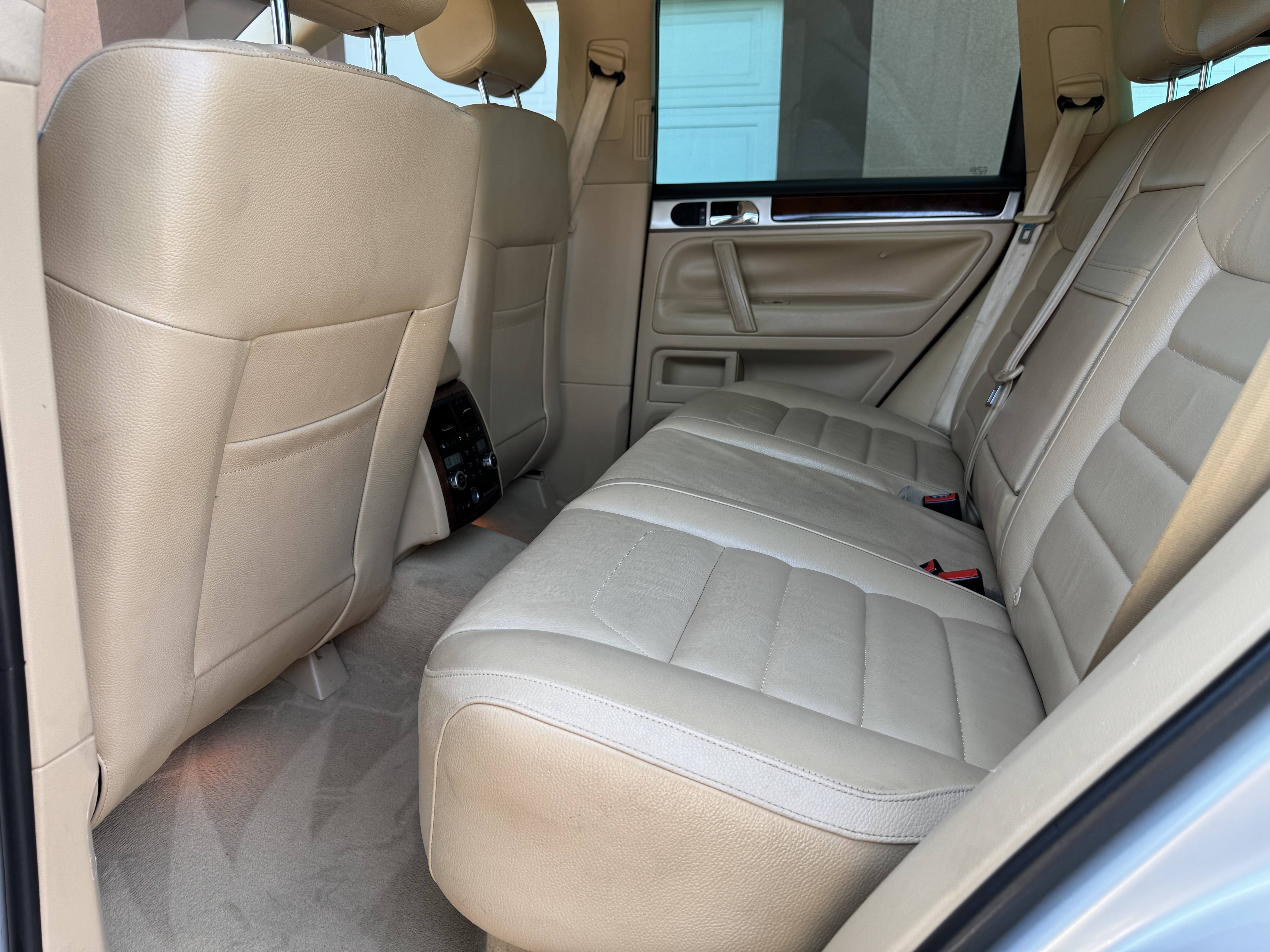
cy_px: 476
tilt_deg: -15.8
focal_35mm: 24
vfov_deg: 56.8
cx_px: 635
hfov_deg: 71.6
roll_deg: +0.2
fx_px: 881
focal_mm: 6.76
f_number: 1.78
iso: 80
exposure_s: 1/121
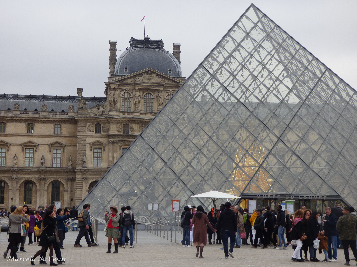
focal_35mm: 80
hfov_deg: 24.4
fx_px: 825
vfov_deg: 18.4
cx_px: 178
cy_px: 134
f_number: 4.4
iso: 100
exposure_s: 1/250
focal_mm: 13.52
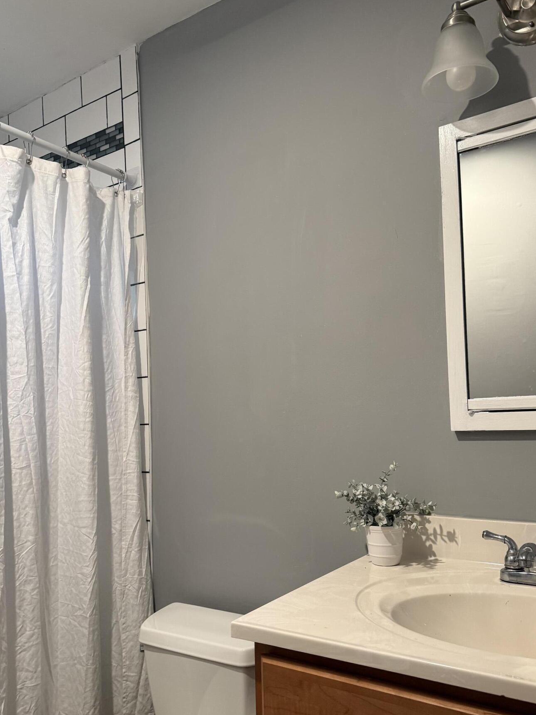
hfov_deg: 49.7
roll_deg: +2.6
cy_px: 388
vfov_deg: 63.3
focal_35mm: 28
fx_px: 578
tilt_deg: +2.2
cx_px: 292
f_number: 1.78
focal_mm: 6.76
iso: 250
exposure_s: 1/60
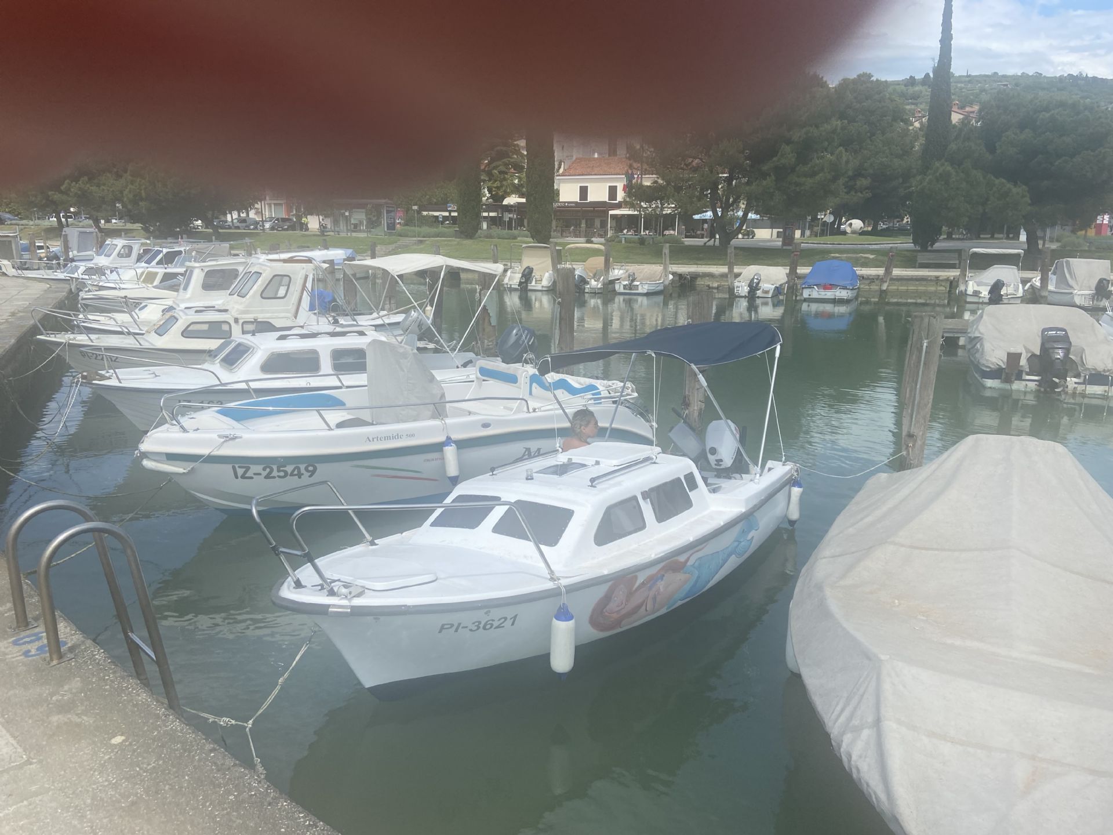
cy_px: 418
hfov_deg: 67.3
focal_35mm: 26
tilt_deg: -12.6
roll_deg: -0.7
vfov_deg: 53.1
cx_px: 556
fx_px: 836
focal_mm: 4.25
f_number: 1.8
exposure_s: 1/3205
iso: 32
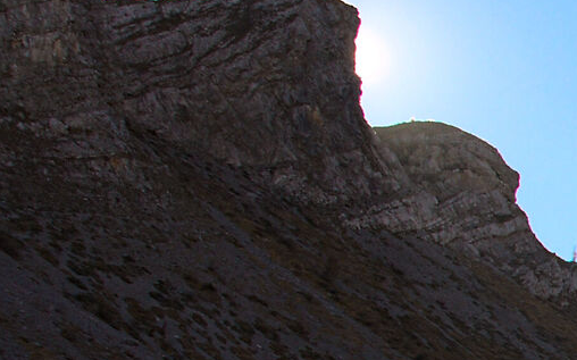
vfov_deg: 9.8
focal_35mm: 130
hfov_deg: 13.9
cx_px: 1117
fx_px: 2043
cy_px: 500
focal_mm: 18
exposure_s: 1/125
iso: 200
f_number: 11
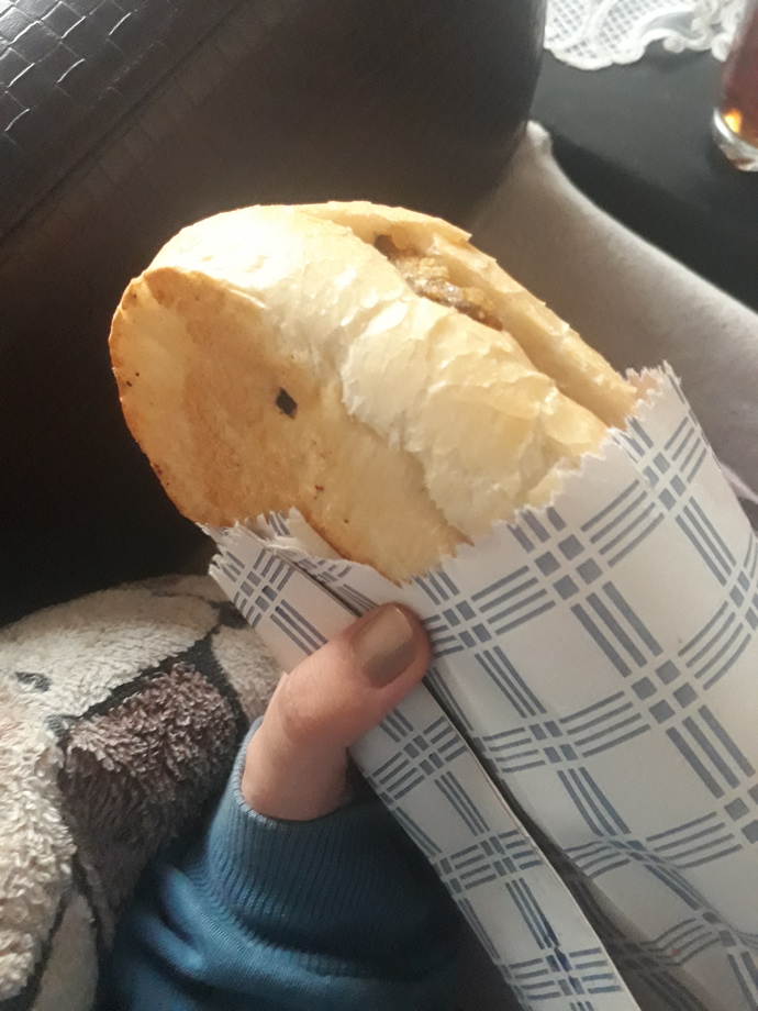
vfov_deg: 65.3
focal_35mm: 27
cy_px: 506
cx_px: 379
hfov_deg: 51.4
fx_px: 788
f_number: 1.9
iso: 800
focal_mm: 3.6
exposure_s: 1/17
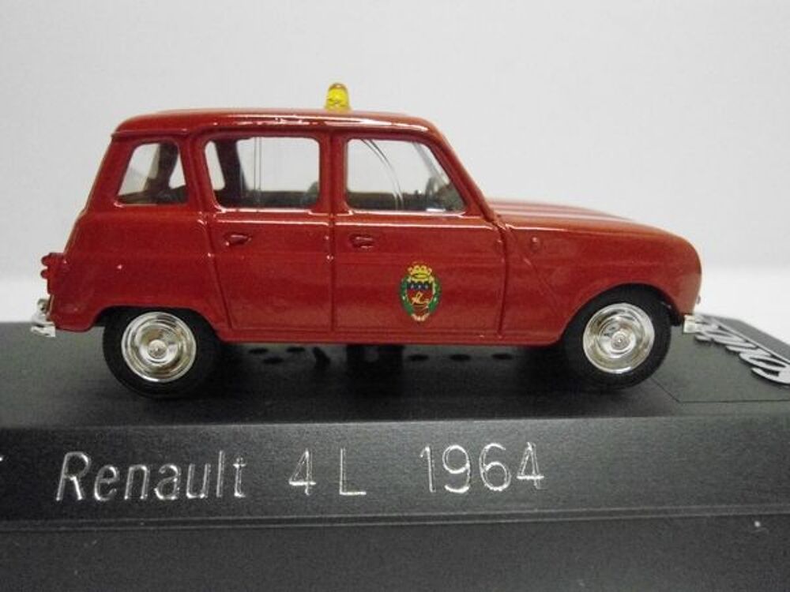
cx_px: 395
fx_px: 707
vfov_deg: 45.4
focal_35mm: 31
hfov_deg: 58.4
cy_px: 296
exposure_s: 1/100
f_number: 3
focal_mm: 5.6
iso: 1600
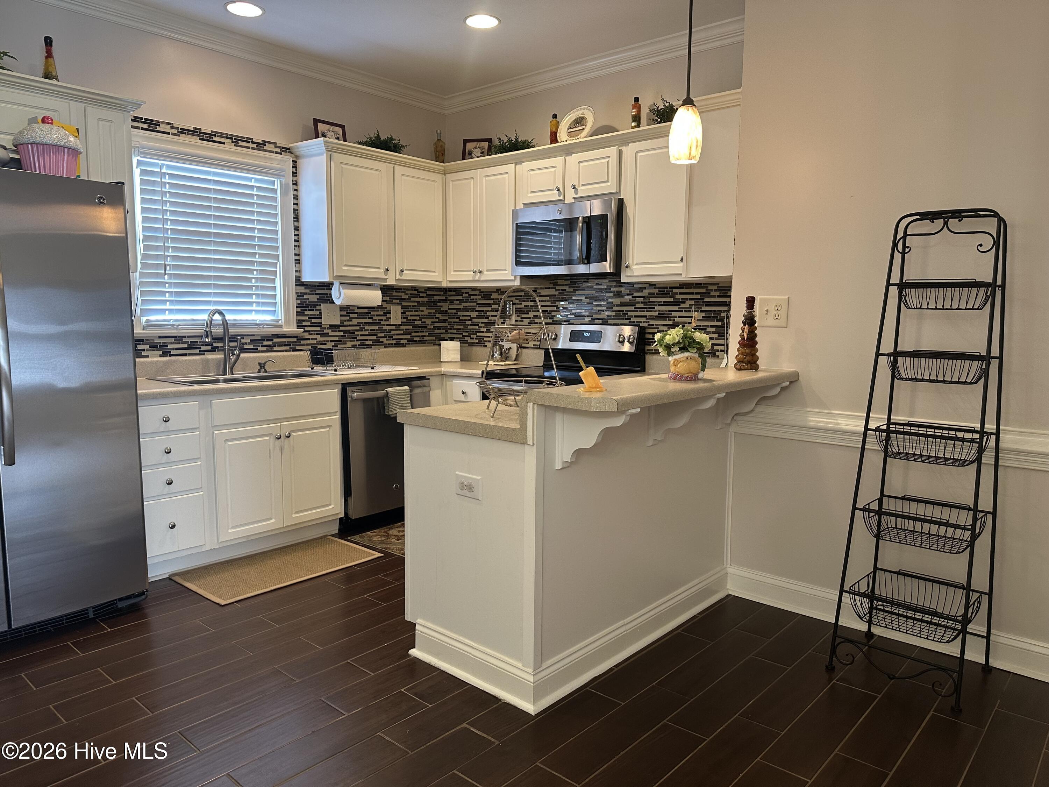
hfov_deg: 71.6
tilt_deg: -6.4
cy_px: 394
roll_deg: -1.1
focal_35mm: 24
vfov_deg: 56.8
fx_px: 727
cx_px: 524
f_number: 1.78
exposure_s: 1/60
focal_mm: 6.86
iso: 200
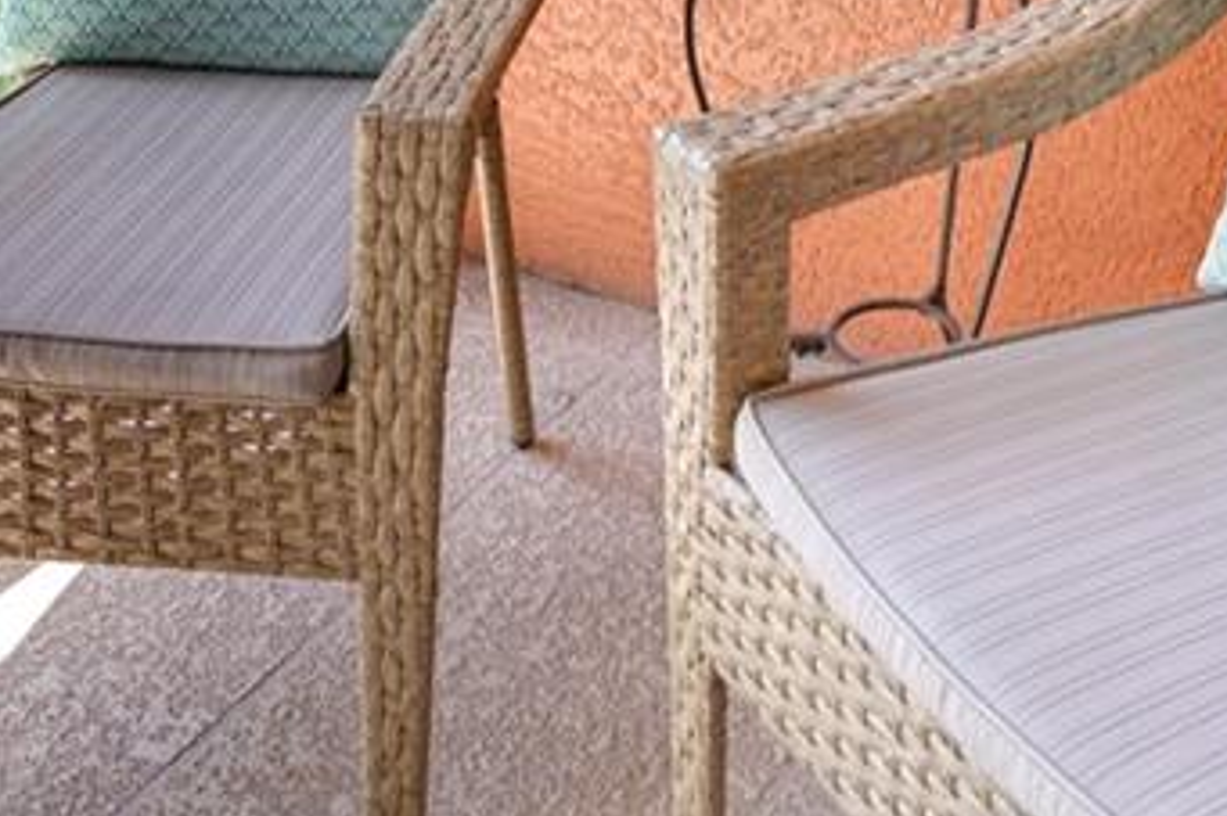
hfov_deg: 32.6
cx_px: 860
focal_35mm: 61
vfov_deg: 20.4
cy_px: -252
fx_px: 2069
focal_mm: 13.5
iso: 125
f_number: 3.8
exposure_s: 1/20
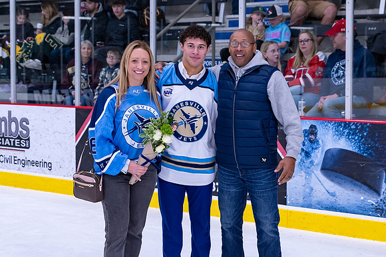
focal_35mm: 87
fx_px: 933
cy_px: 125
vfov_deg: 15.7
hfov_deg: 23.4
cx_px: 202
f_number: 4
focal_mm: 46
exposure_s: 1/250
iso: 500
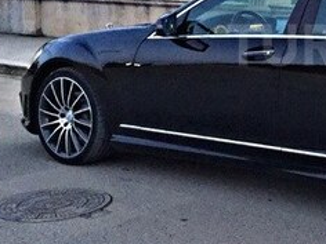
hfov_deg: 22.6
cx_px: 369
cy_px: 45
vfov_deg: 18.0
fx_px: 763
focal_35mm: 81
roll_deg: -1.1
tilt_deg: -3.6
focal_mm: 4.15
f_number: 2.2
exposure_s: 1/25
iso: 250
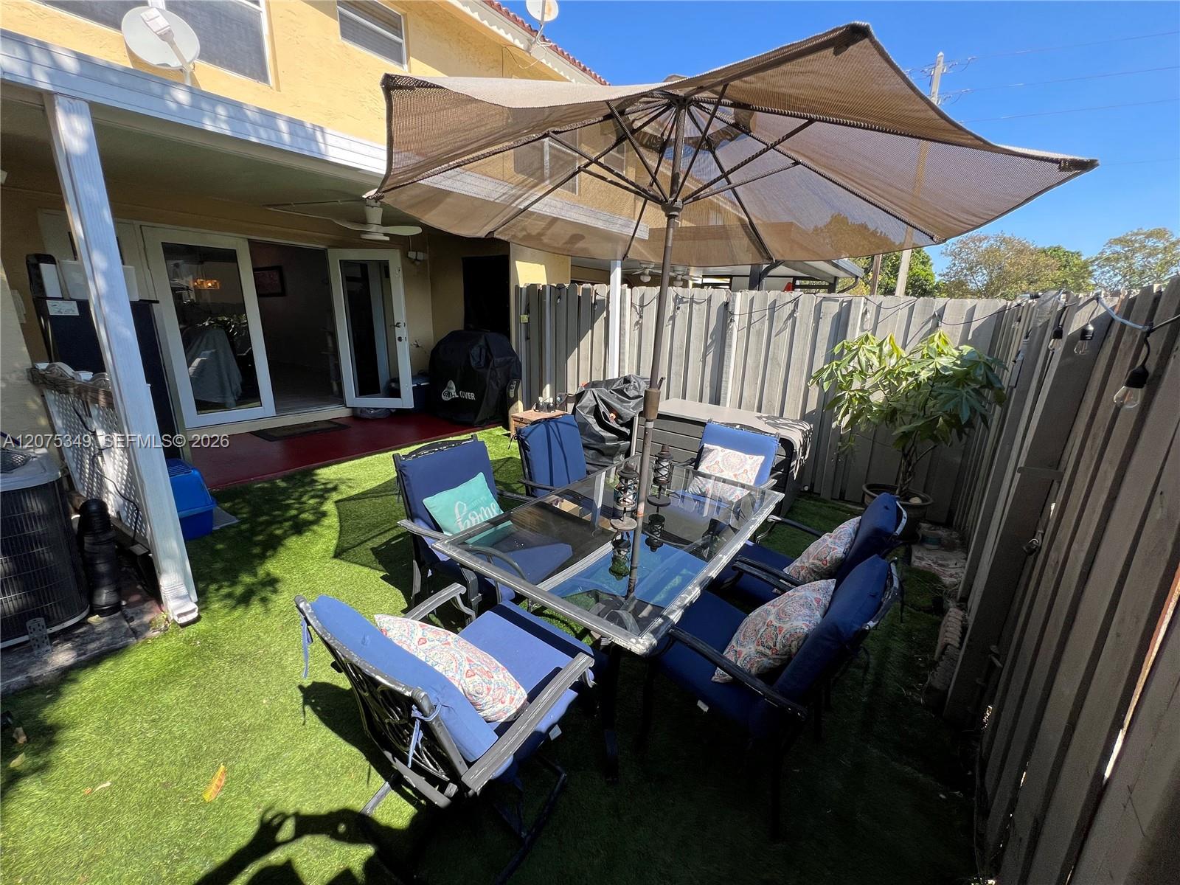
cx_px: 590
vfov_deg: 89.9
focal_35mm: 13
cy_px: 442
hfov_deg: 106.2
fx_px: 443
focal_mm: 1.57
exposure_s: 1/423
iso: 32
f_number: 1.8
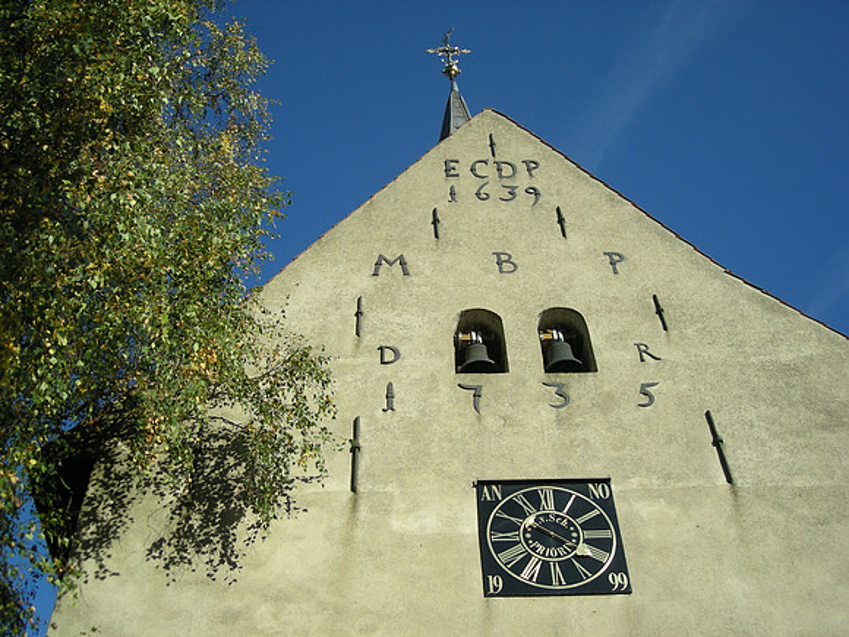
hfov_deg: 42.9
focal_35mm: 44
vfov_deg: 32.9
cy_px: 318
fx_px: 1079
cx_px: 424
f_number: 6.1
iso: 50
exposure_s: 1/184
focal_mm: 7.1
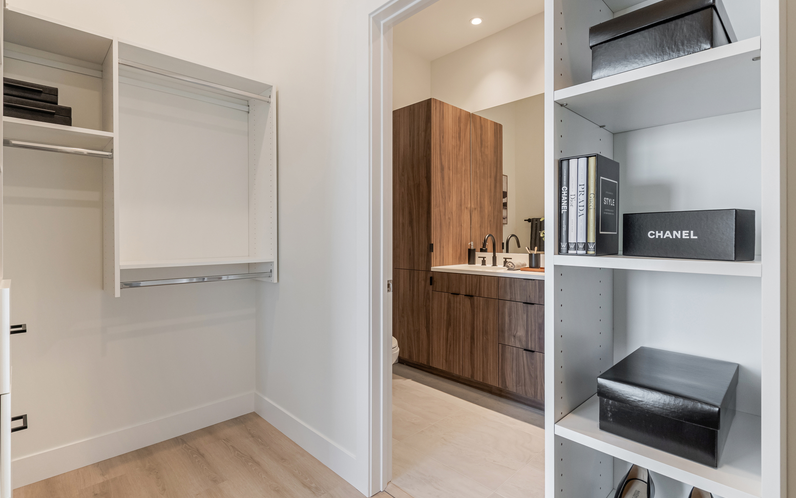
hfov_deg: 94.4
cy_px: 226
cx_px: 397
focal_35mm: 17
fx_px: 369
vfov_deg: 67.9
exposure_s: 1/100
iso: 320
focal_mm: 11
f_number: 9
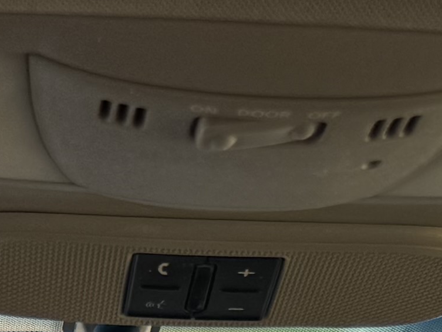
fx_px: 2324
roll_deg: -1.4
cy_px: 1219
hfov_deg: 10.7
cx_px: -49
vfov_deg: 6.8
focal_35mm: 182
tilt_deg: -21.9
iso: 64
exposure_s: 1/218
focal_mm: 6.76
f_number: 1.78
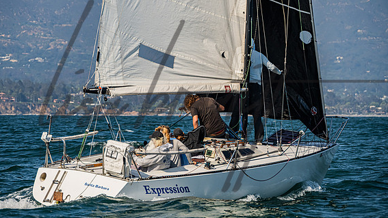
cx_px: 177
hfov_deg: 8.0
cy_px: 105
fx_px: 2778
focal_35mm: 270
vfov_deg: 4.5
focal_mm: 220
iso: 500
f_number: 8
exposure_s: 1/2500
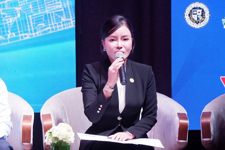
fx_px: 2387
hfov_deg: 5.4
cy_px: 80
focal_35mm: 382
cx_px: 121
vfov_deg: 3.6
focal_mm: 230
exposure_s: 1/110
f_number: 6.7
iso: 3200
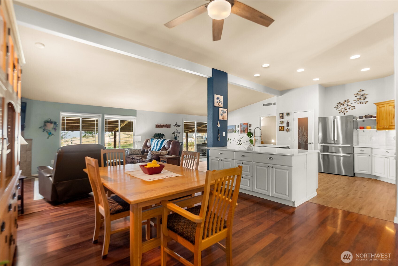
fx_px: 180
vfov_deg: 72.8
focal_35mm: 16
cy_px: 133
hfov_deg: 95.6
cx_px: 199
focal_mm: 16.3
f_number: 3.2
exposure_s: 1/15
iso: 400
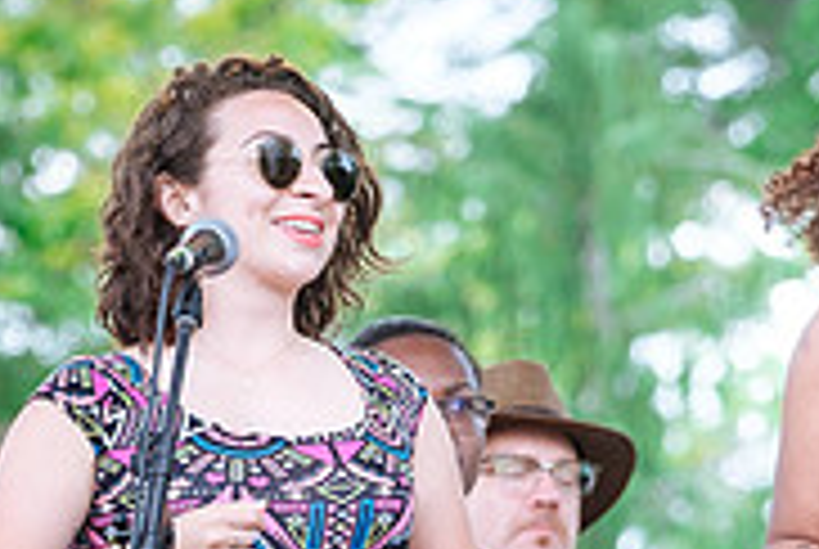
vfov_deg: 3.0
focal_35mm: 455
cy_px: 653
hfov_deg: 4.5
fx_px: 10368
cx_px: 428
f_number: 2.8
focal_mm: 83.8
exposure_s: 1/160
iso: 200
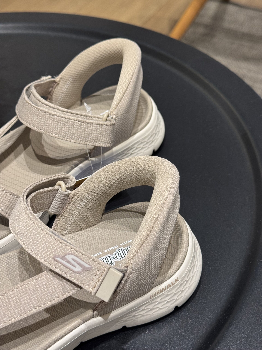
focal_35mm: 48
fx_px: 484
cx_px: 131
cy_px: 175
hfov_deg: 30.3
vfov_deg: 39.7
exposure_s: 1/50
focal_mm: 6.76
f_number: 1.78
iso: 160
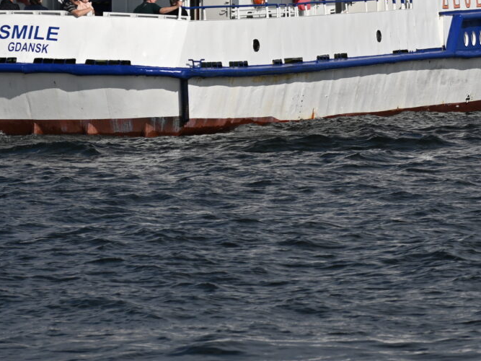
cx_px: 459
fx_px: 6155
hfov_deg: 4.5
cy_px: -195
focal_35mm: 443
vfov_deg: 3.3
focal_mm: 120
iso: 100
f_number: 4
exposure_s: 1/2500
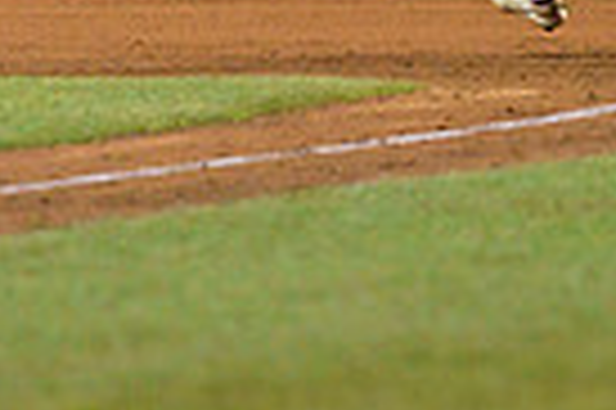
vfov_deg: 1.6
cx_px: 782
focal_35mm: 850
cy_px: -372
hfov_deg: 2.4
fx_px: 14527
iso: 2000
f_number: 3.2
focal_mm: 200
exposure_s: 1/1000
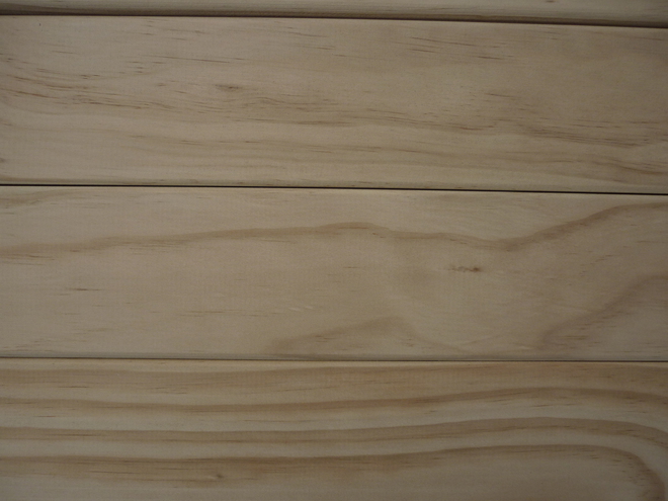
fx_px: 637
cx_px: 334
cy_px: 250
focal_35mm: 33
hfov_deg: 55.4
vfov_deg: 42.9
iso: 80
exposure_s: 1/320
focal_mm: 5.5
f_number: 8
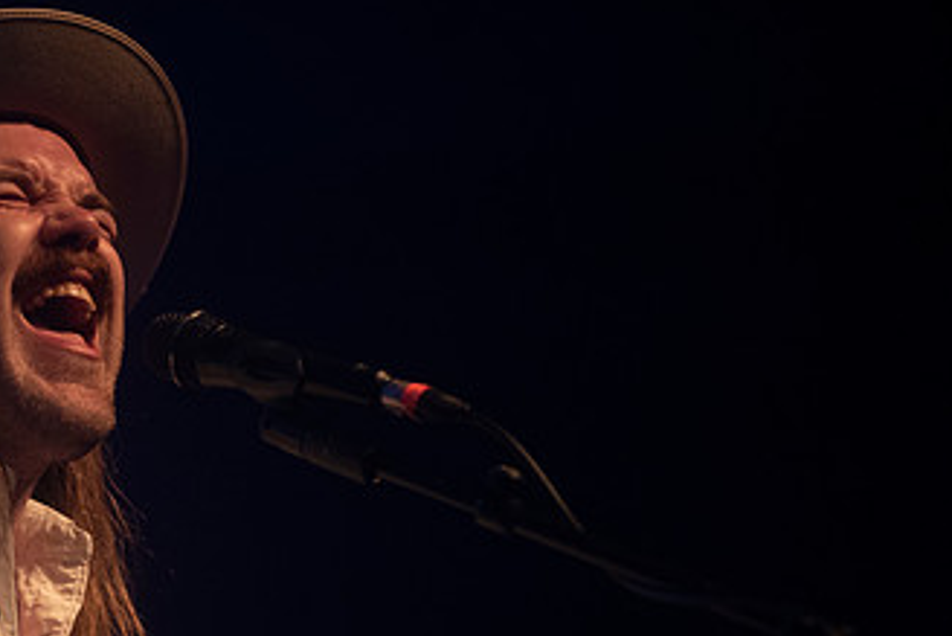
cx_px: 136
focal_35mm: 354
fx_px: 9365
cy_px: 457
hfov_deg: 5.8
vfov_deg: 3.9
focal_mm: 200
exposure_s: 1/200
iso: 2500
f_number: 3.2
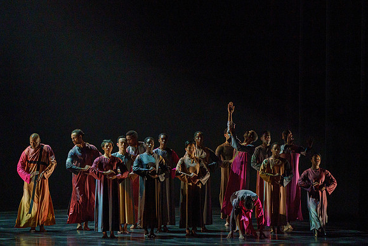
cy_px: 118
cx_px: 193
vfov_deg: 6.8
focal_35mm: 202
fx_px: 2062
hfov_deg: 10.2
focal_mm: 181
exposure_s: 1/250
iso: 6400
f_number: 5.6
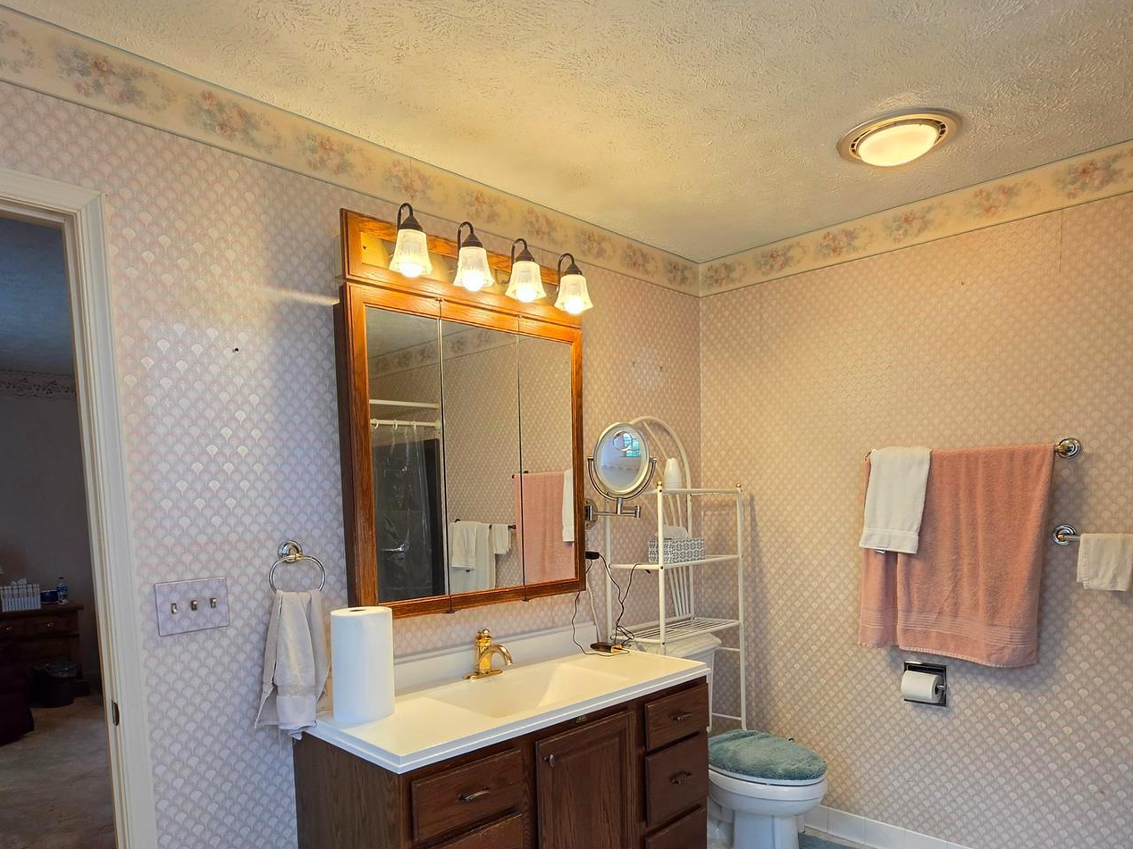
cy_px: 577
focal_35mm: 21
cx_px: 569
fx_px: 687
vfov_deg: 61.7
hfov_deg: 79.0
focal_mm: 2.2
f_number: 1.9
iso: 125
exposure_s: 1/120
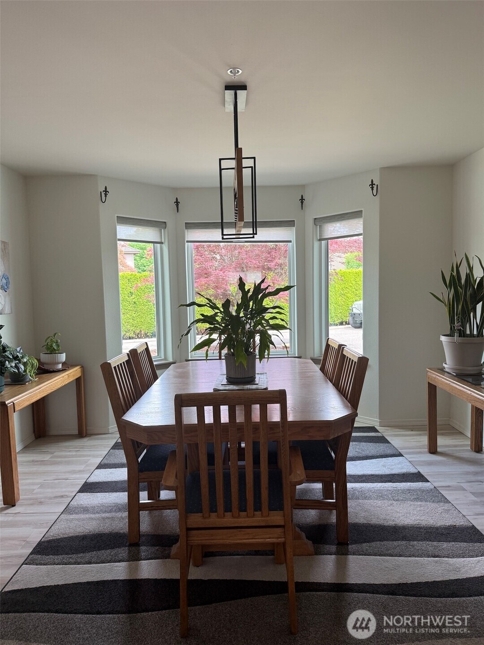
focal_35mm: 24
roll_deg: +2.6
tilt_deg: -2.6
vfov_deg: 71.6
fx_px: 447
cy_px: 322
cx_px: 242
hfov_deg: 56.8
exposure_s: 1/121
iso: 100
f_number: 1.78
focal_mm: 6.76
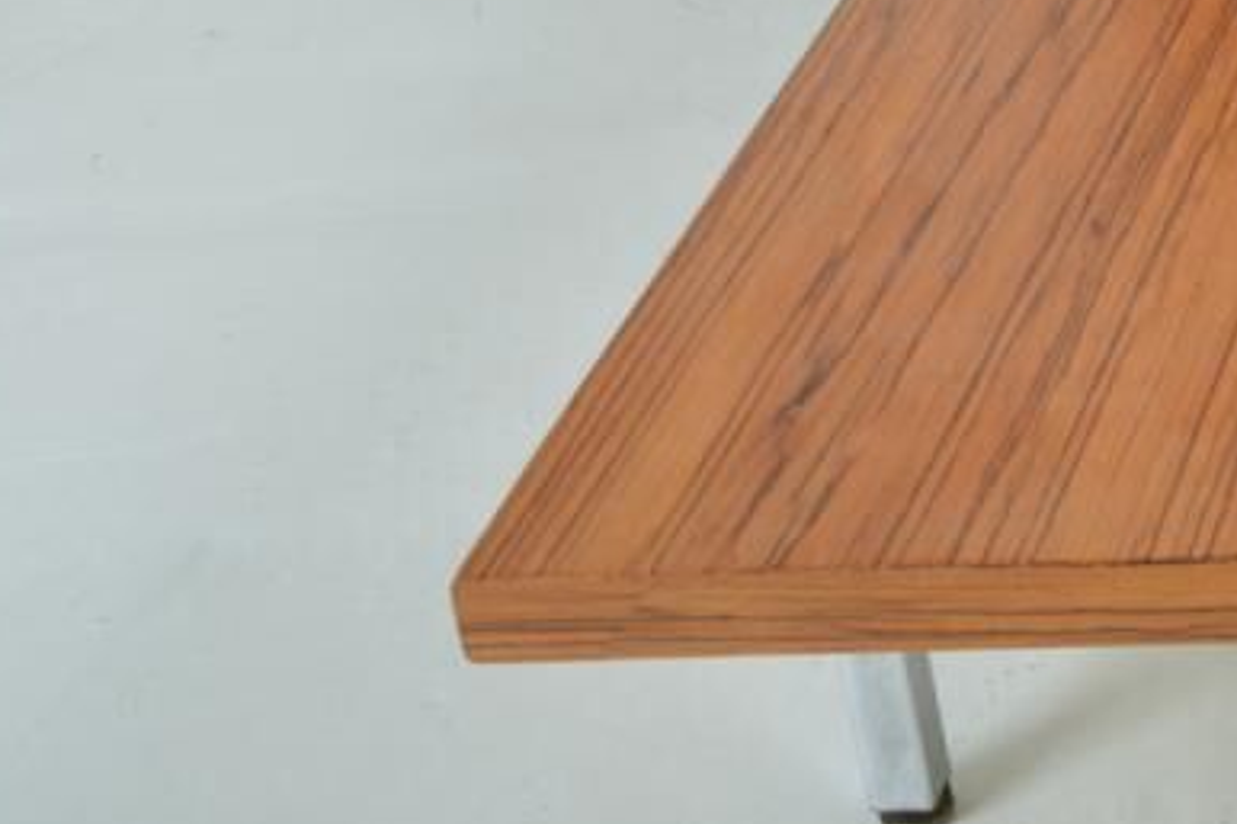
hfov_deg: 16.3
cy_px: -359
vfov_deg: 11.3
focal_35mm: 117
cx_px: 1779
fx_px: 4003
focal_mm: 25
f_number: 8
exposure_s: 1/160
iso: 500
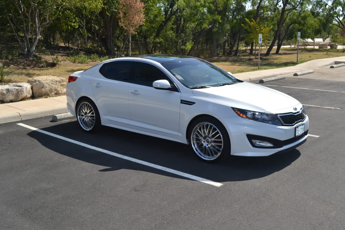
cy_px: 115
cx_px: 173
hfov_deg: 51.9
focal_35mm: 37
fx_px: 355
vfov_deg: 36.0
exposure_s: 1/200
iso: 100
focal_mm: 24
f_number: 10
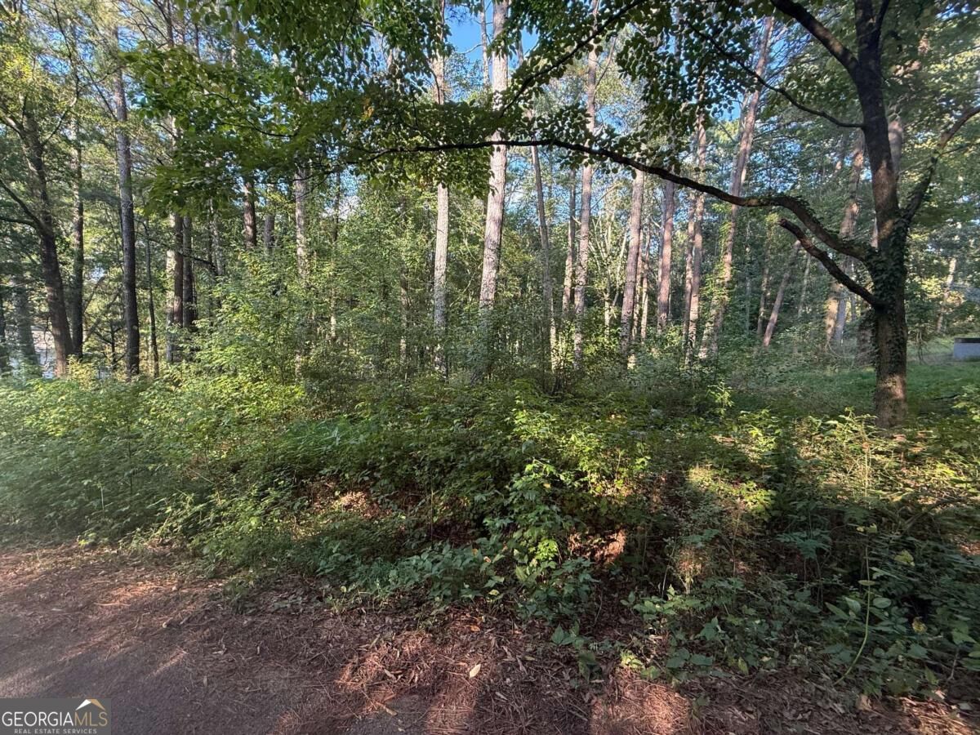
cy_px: 368
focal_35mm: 14
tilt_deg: -3.5
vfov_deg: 85.7
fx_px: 396
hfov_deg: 102.1
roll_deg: -2.1
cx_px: 490
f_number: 2.2
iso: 160
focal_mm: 2.22
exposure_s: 1/99
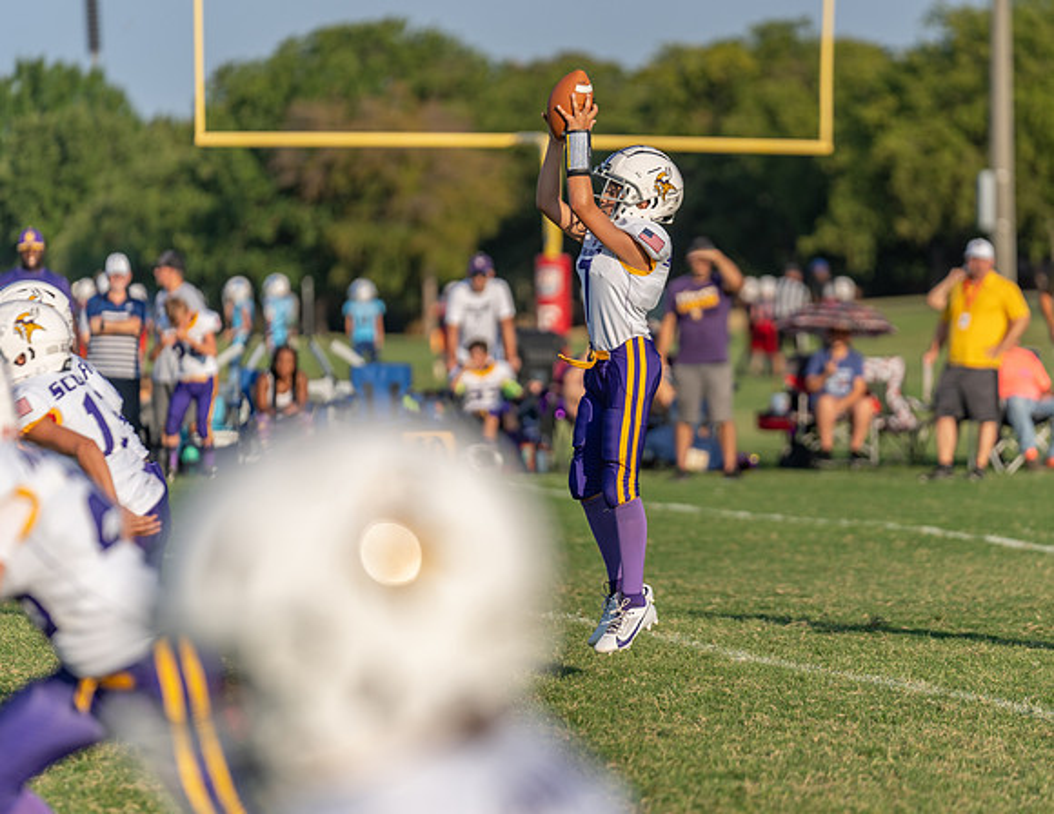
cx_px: 610
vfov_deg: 6.5
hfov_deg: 8.3
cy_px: 407
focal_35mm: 235
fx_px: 7220
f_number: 2.8
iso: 100
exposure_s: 1/2000
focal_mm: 200
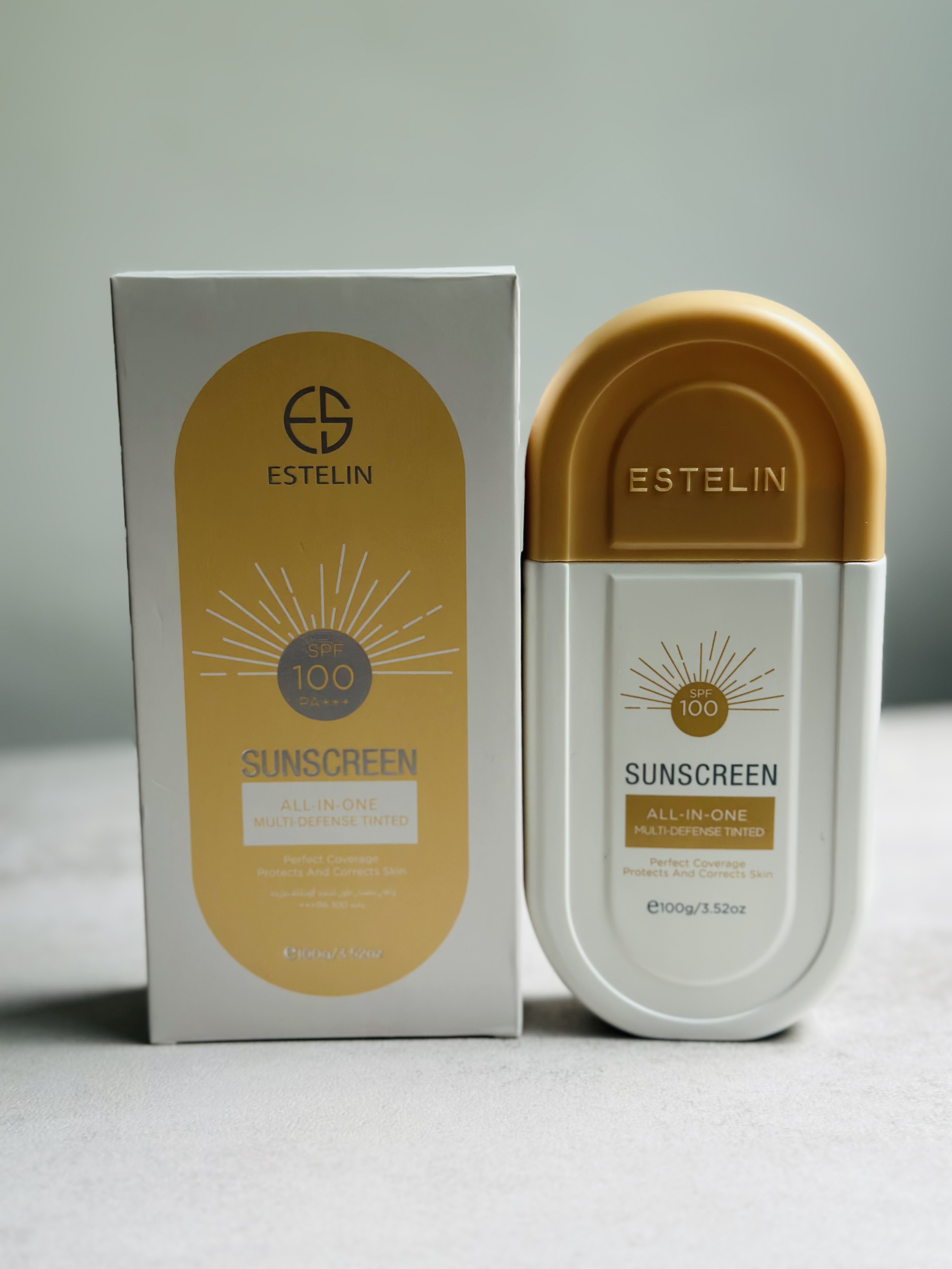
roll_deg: +1.1
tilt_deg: -11.8
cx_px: 476
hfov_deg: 30.3
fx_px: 1760
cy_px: 634
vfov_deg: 39.7
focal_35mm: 48
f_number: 1.78
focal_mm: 6.86
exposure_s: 1/1305
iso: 80
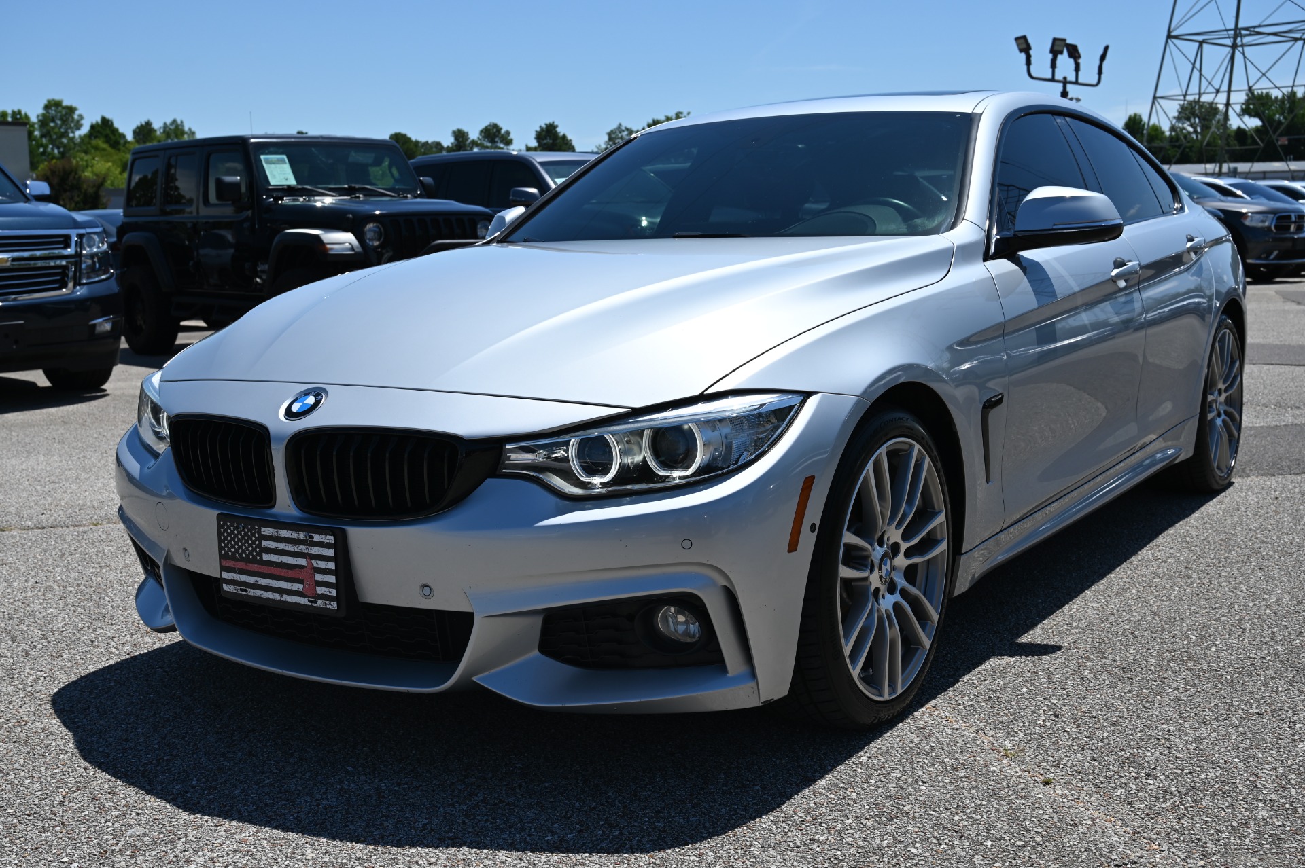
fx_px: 1413
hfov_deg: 49.6
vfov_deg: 34.2
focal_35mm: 39
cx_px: 652
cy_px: 434
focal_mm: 39
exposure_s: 1/500
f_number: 8
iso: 100
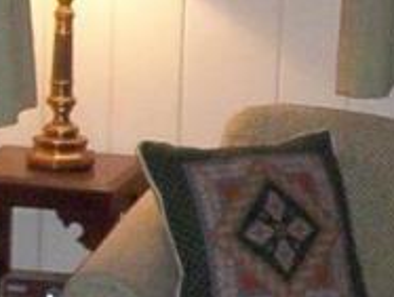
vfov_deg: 7.0
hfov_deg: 9.3
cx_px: 231
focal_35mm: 212
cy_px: 198
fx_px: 2418
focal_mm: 6
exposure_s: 1/30
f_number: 4.5
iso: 140
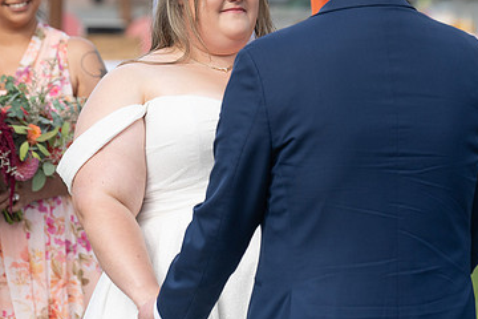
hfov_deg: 9.2
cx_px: 275
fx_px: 2974
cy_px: 72
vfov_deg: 6.1
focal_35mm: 224
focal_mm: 139
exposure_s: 1/1250
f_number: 4.5
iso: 400
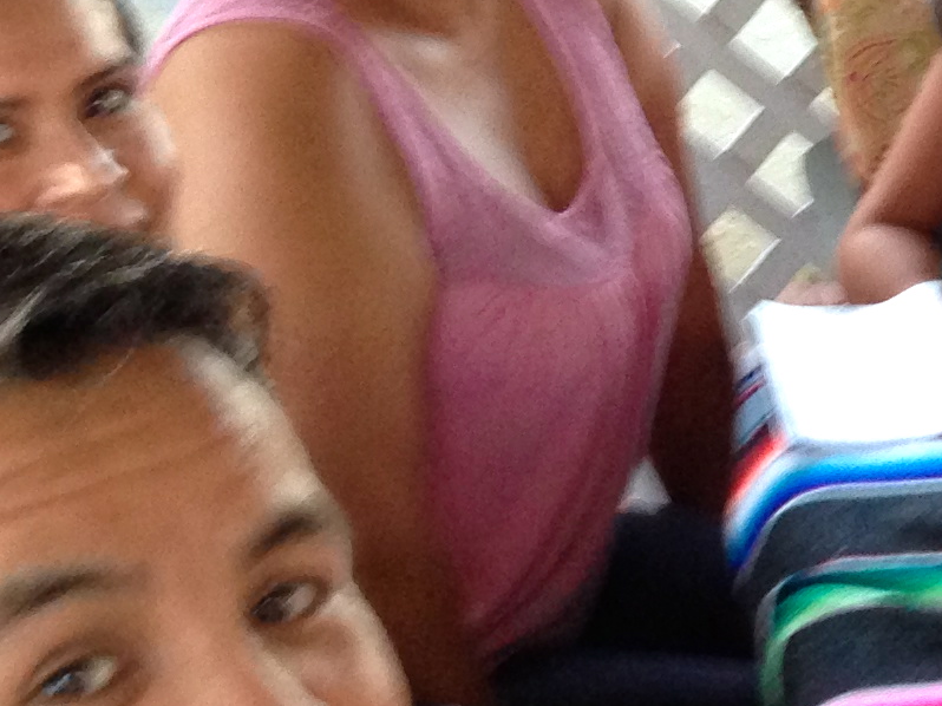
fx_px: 3673
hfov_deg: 13.4
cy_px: 221
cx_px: 1568
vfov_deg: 11.0
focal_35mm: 135
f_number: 2.4
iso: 160
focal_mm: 4.13
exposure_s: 1/20
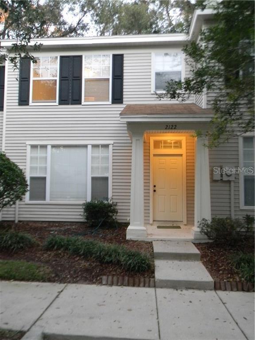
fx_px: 275
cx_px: 128
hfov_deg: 49.7
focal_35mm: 28
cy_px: 170
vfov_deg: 63.4
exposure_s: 1/28.4
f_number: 3.5
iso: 400
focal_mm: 5
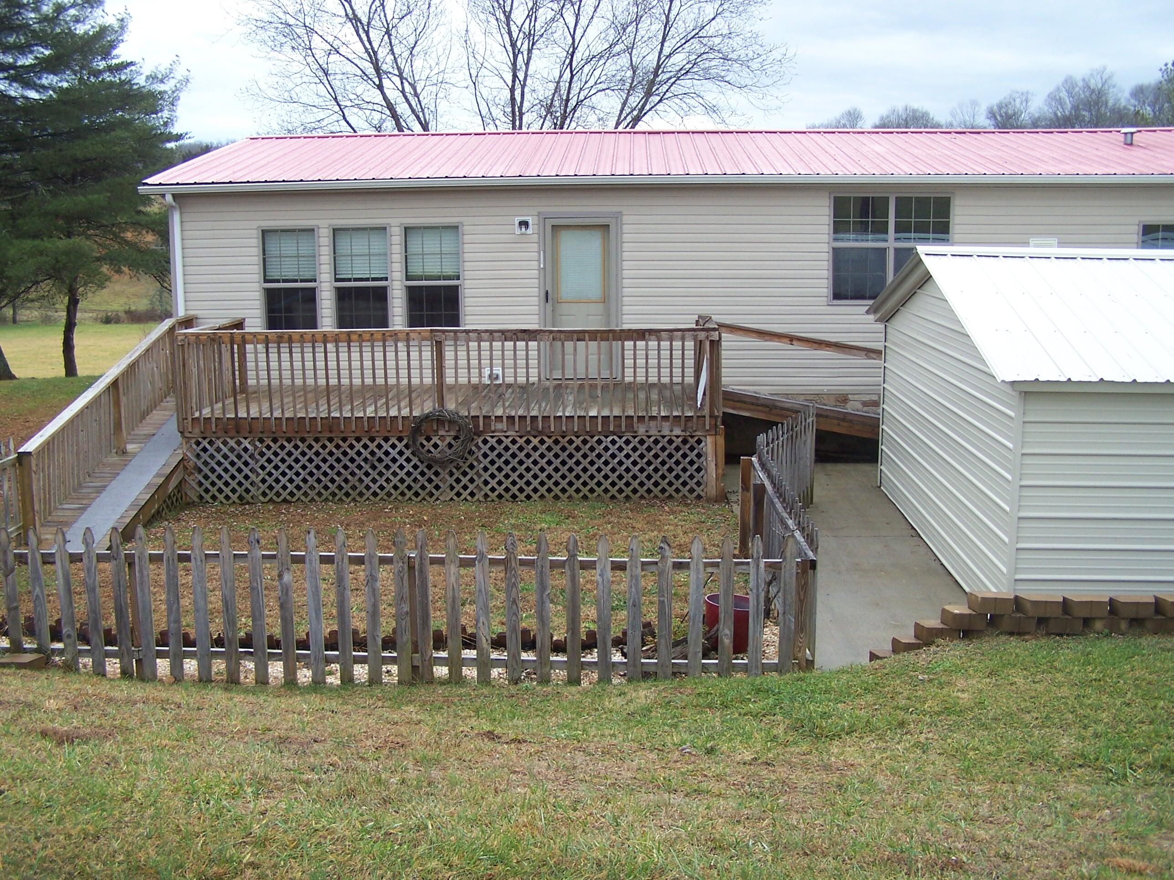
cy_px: 440
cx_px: 587
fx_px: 1289
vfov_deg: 37.7
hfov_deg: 49.0
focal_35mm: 38
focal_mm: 6.3
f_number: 2.8
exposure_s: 1/250
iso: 80
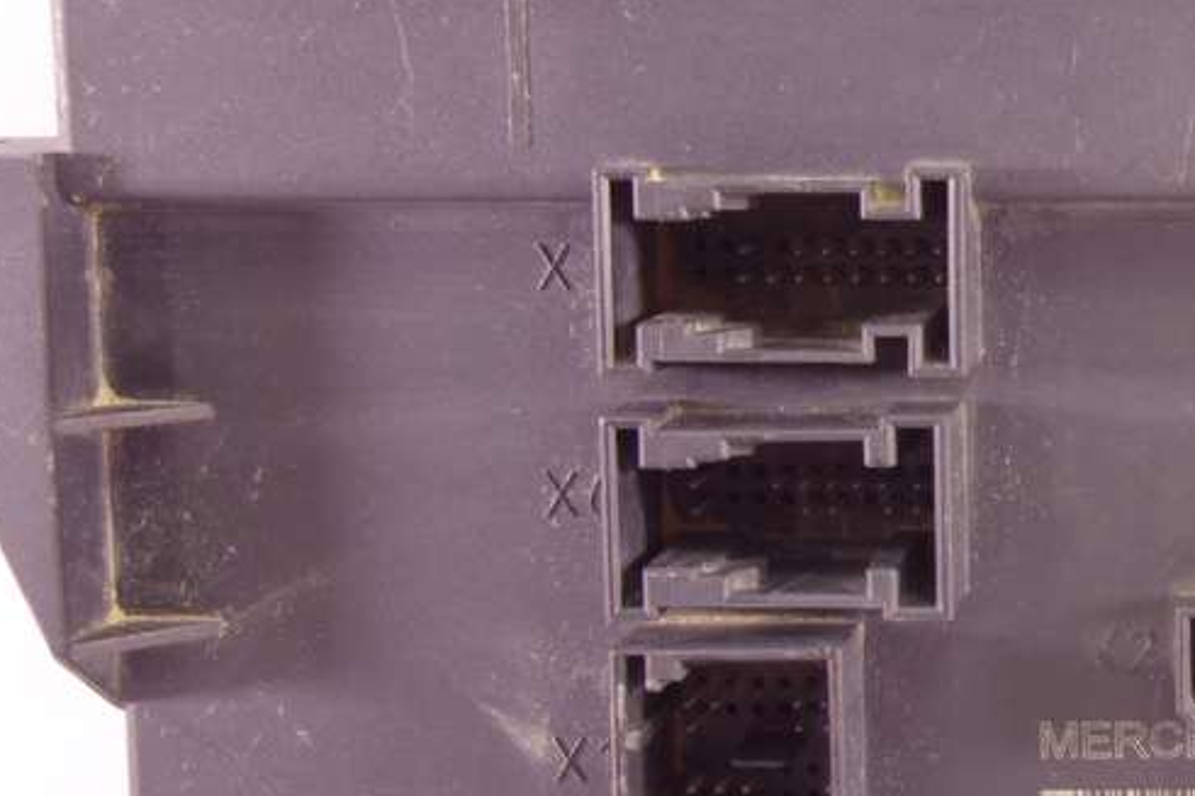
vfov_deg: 17.5
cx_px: 1339
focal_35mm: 78
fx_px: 2588
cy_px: 290
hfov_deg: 24.2
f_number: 1.8
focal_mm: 10.4
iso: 200
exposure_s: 1/40
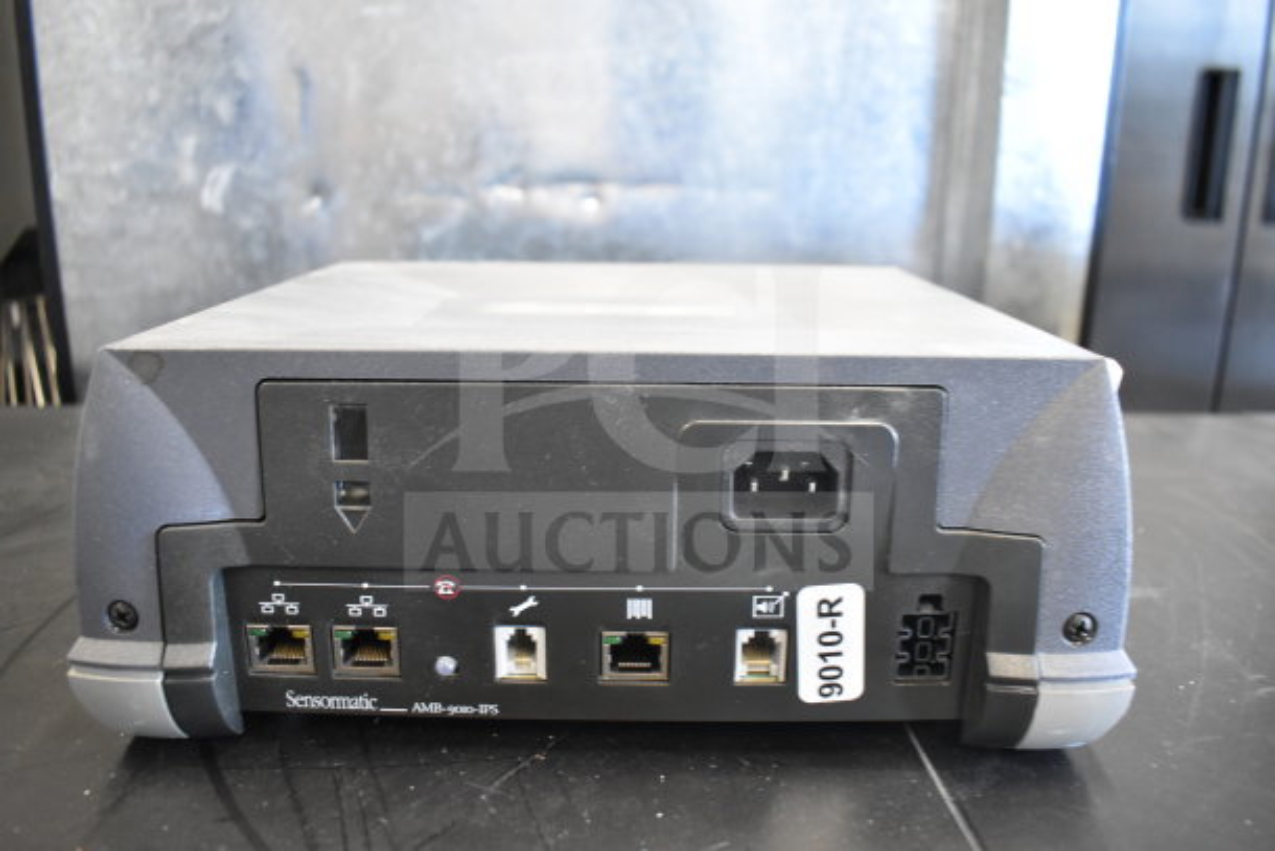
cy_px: 426
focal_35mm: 27
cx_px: 638
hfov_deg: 67.4
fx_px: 956
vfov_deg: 48.0
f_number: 3.5
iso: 2200
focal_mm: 18
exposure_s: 1/30
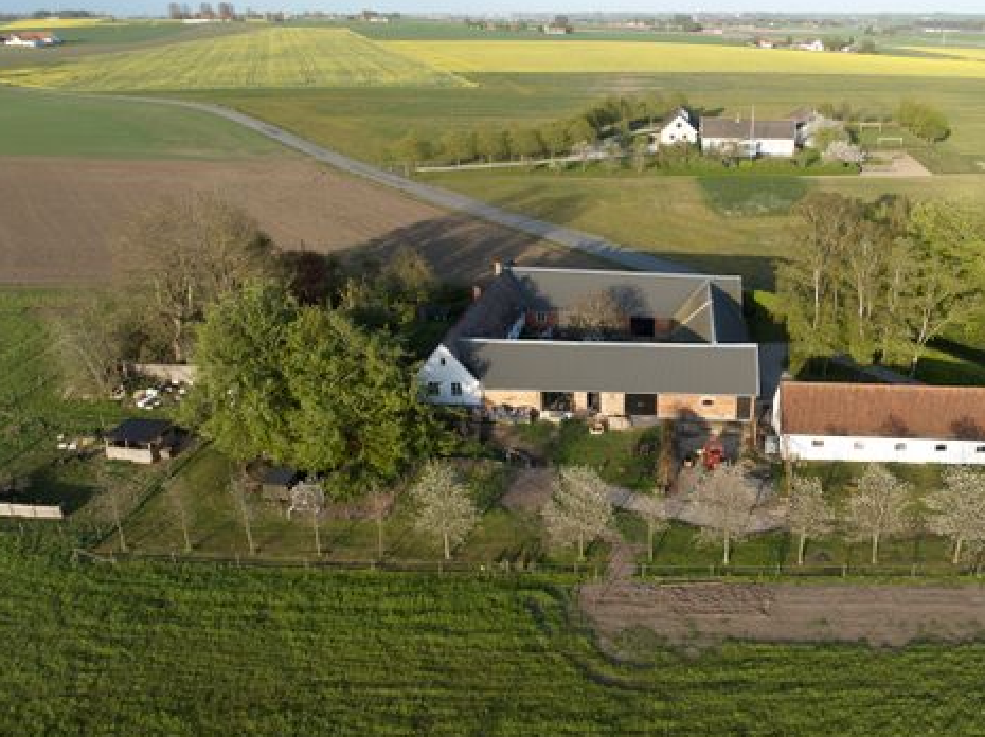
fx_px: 881
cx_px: 612
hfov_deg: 57.7
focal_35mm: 31
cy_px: 393
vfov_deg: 45.4
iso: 140
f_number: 2.8
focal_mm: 12.29
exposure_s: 1/800
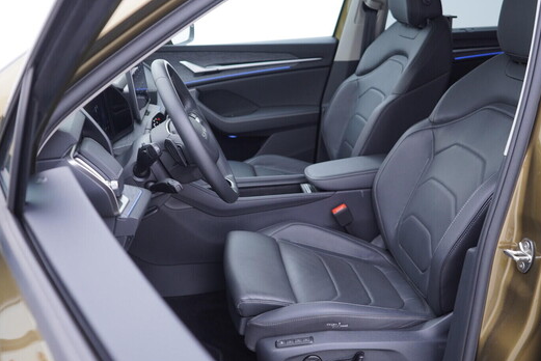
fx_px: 571
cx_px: 285
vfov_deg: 35.1
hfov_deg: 50.6
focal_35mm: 38
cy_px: 189
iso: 250
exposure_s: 1/40
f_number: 2.8
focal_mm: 24
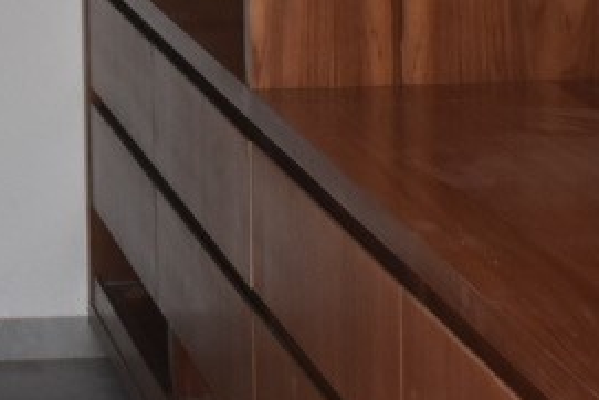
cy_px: -365
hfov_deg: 10.6
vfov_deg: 7.1
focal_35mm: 188
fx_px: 3129
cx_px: -274
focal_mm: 21
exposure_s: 1/125
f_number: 5.6
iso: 560
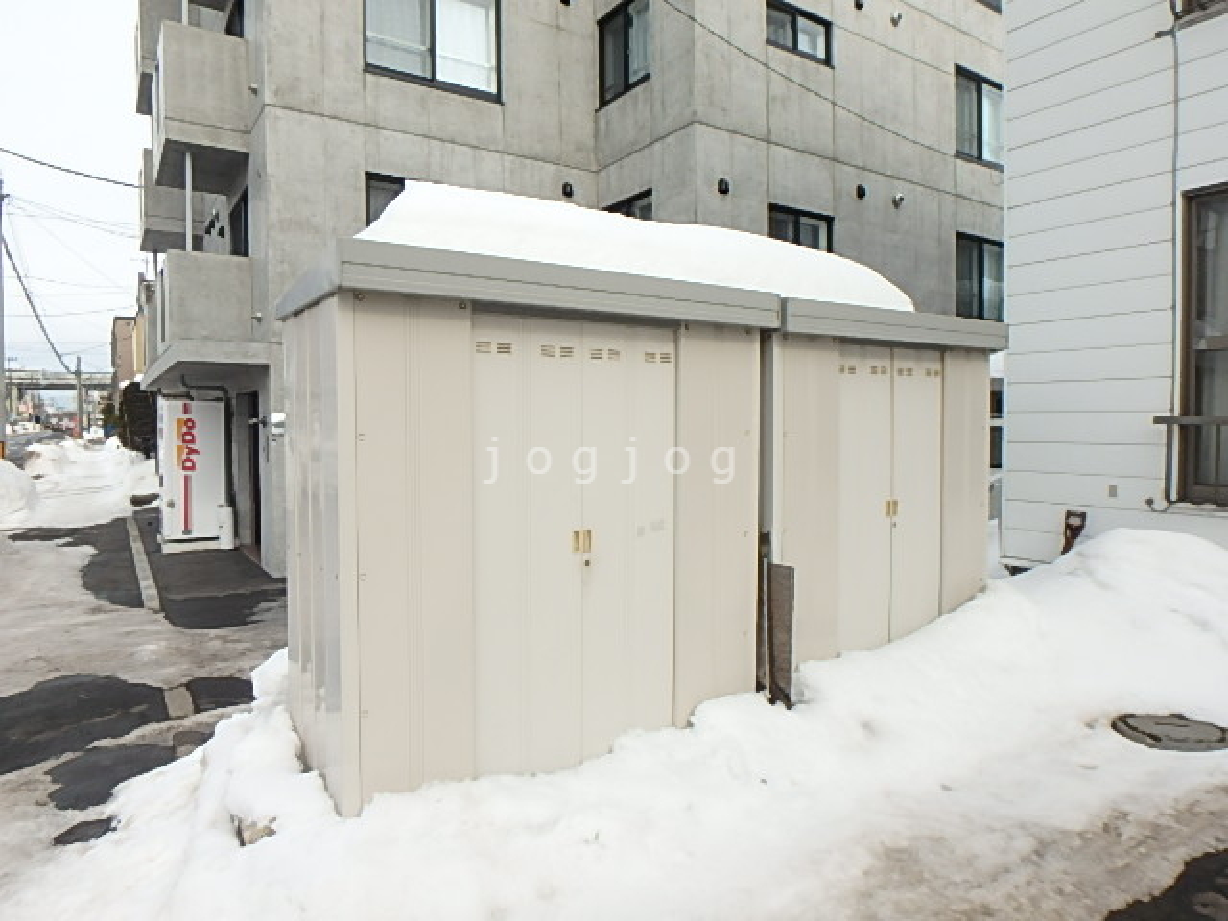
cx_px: 614
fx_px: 745
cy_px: 460
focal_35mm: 21
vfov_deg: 63.4
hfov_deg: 79.0
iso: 125
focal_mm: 3.7
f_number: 3.5
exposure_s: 1/800
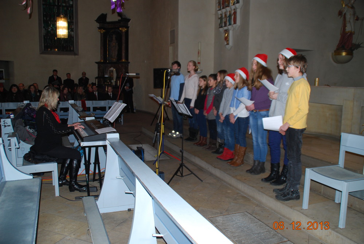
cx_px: 182
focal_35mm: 33
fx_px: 334
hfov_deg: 57.2
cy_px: 122
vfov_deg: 40.1
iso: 250
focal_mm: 22
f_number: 3.5
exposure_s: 1/60
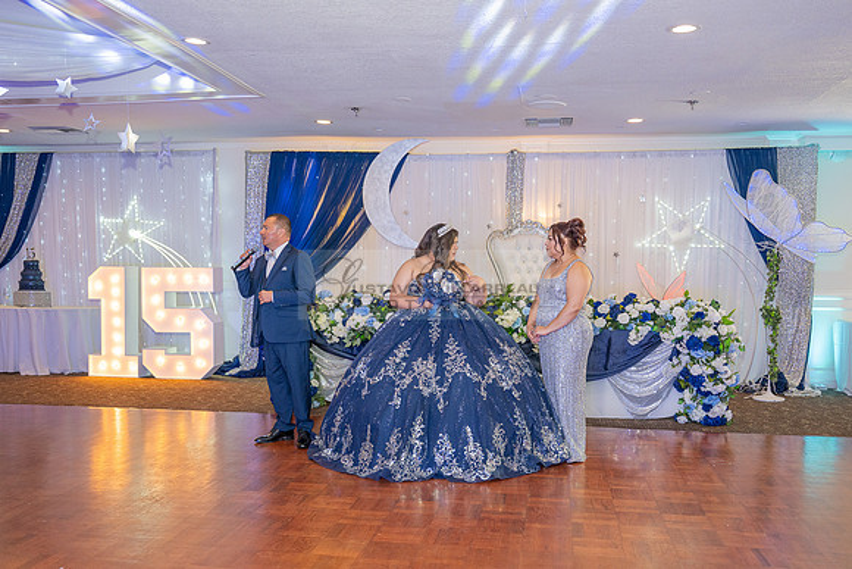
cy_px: 330
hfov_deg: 53.8
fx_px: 839
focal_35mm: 35
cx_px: 414
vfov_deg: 37.3
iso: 1000
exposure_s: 1/200
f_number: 2.8
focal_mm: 30.5
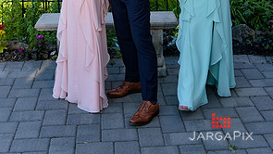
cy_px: -48
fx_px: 485
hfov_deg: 31.4
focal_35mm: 67
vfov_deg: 16.9
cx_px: 138
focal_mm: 42
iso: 200
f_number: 4
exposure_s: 1/250
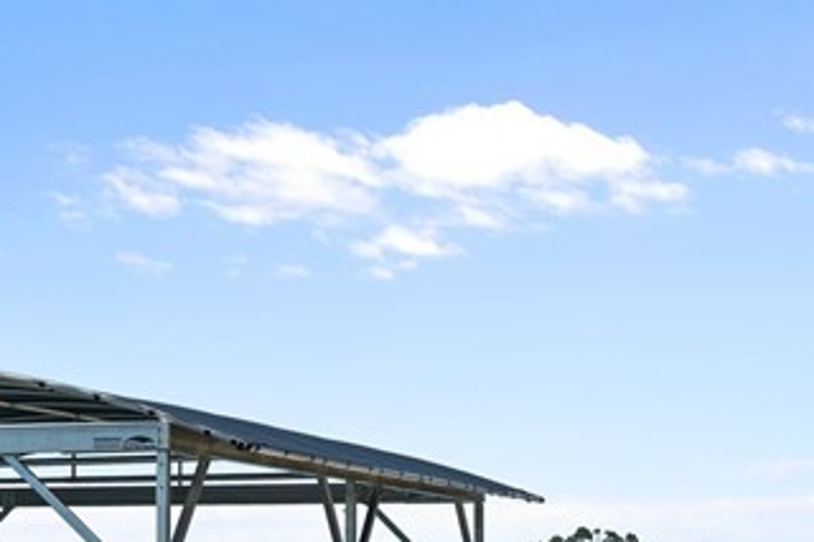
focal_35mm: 112
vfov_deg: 12.0
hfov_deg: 17.3
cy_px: 635
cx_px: -196
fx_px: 2531
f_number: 9
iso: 200
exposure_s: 1/800
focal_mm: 33
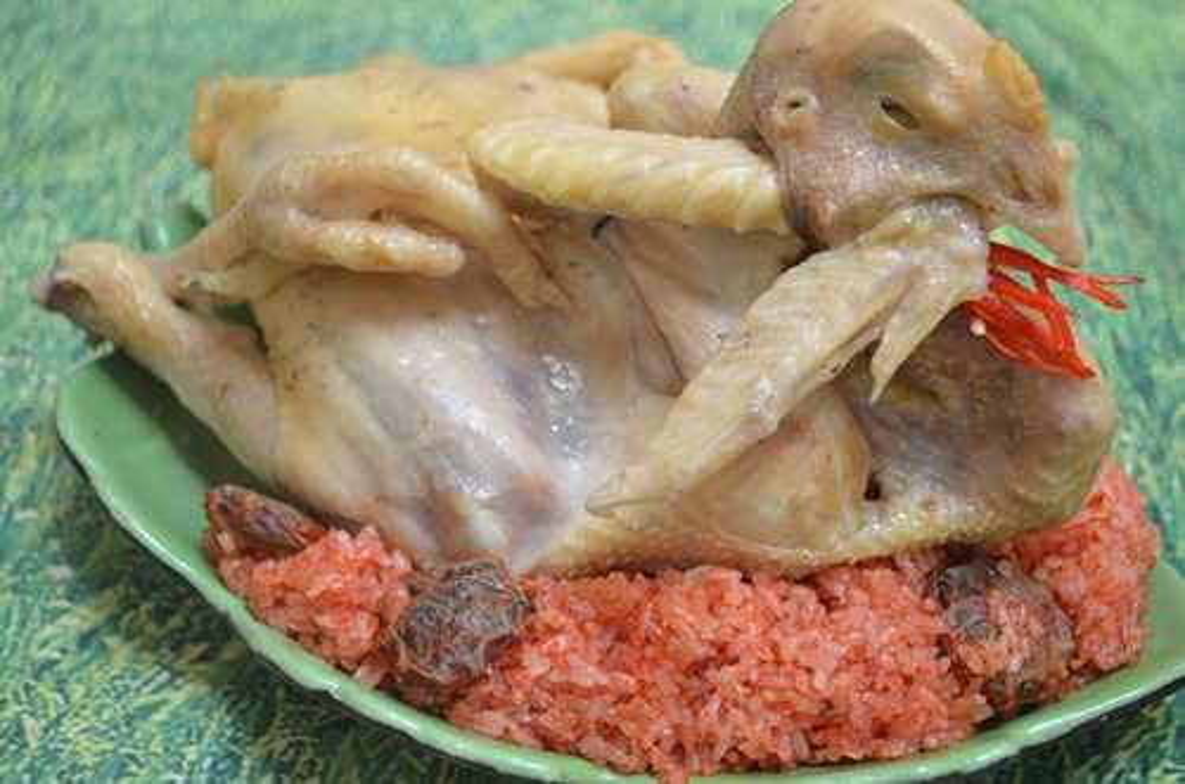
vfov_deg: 25.6
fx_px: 1724
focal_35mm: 52
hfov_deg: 37.9
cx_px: 592
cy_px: 392
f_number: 5
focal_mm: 35
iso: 160
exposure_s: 1/40
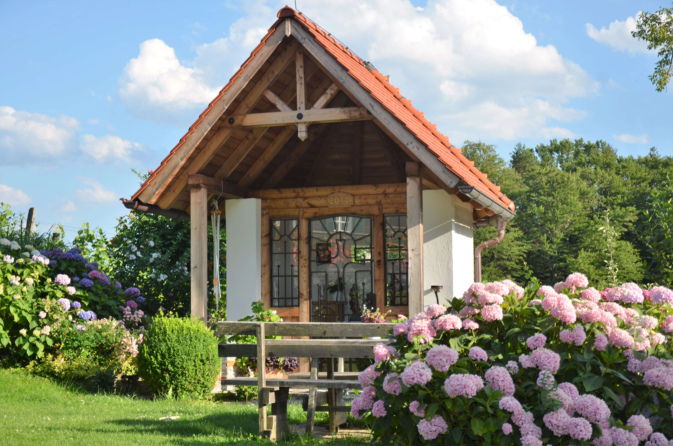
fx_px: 1259
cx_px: 336
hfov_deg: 29.9
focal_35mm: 68
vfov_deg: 20.1
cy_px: 223
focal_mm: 45
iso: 100
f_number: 5.6
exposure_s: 1/250
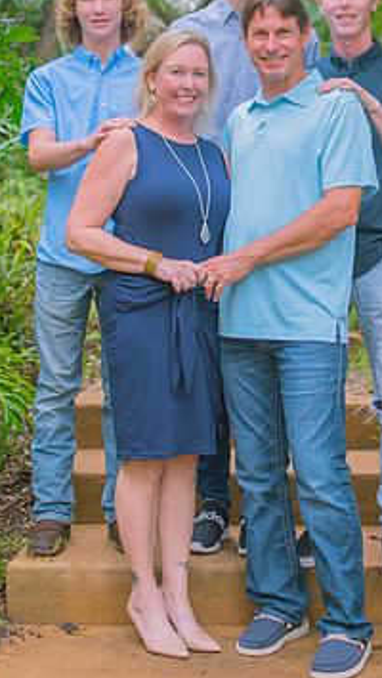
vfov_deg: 30.4
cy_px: 258
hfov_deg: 17.5
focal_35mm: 69
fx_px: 1241
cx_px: 235
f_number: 2.2
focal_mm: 35
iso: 100
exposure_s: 1/250
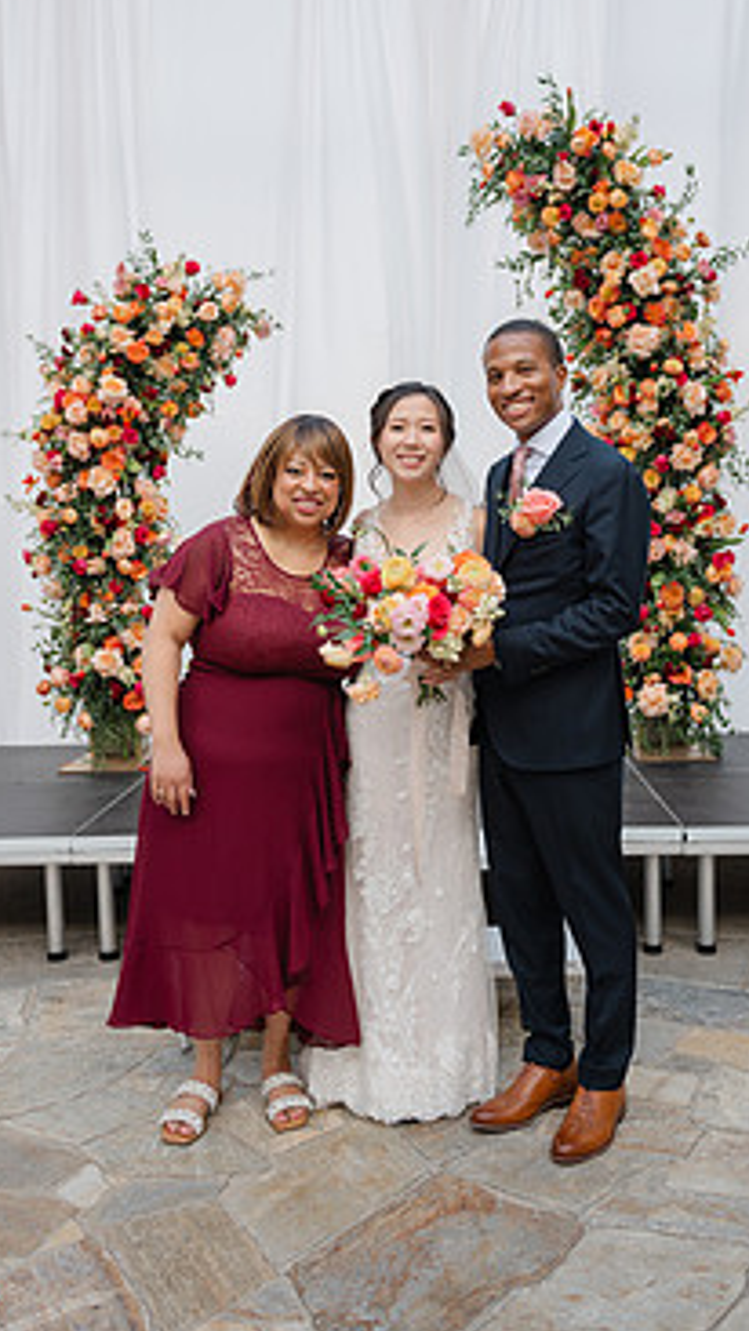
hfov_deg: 32.8
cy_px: 615
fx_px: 1270
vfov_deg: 55.2
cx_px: 405
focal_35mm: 36
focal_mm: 28
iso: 100
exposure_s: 1/125
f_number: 4
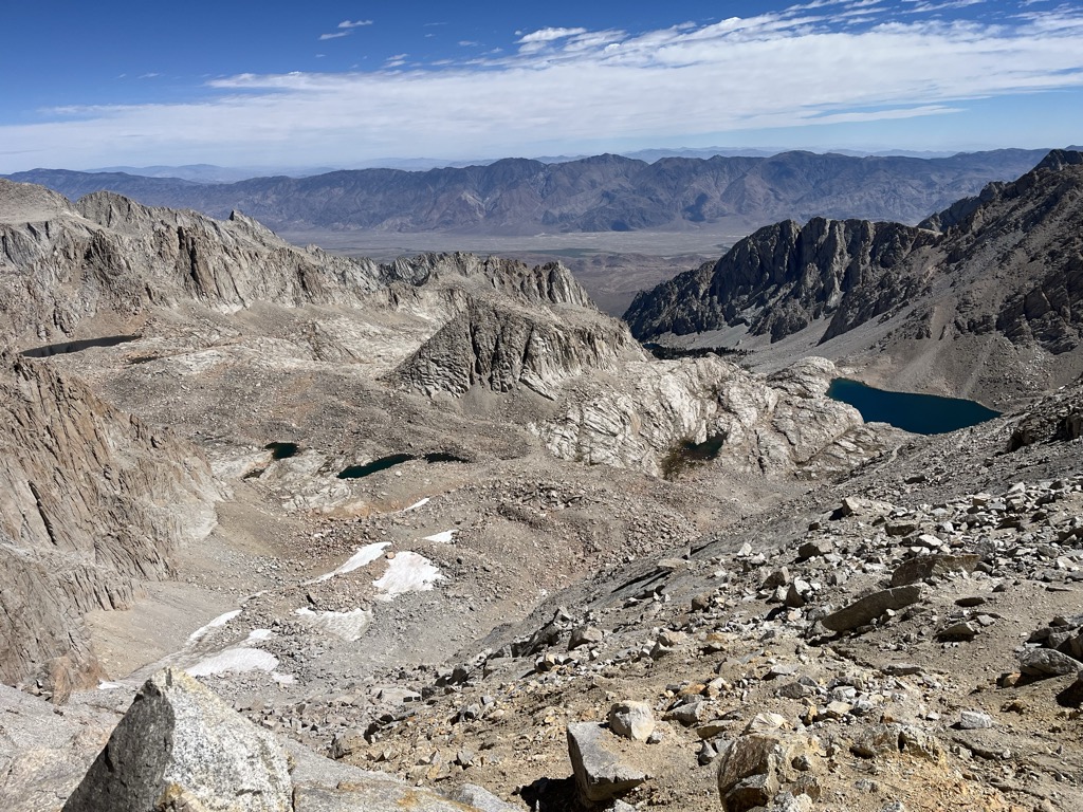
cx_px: 542
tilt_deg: -18.3
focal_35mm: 26
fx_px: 813
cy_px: 406
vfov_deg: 53.1
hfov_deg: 67.3
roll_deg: +3.6
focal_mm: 5.1
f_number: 1.6
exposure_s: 1/7353
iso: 50
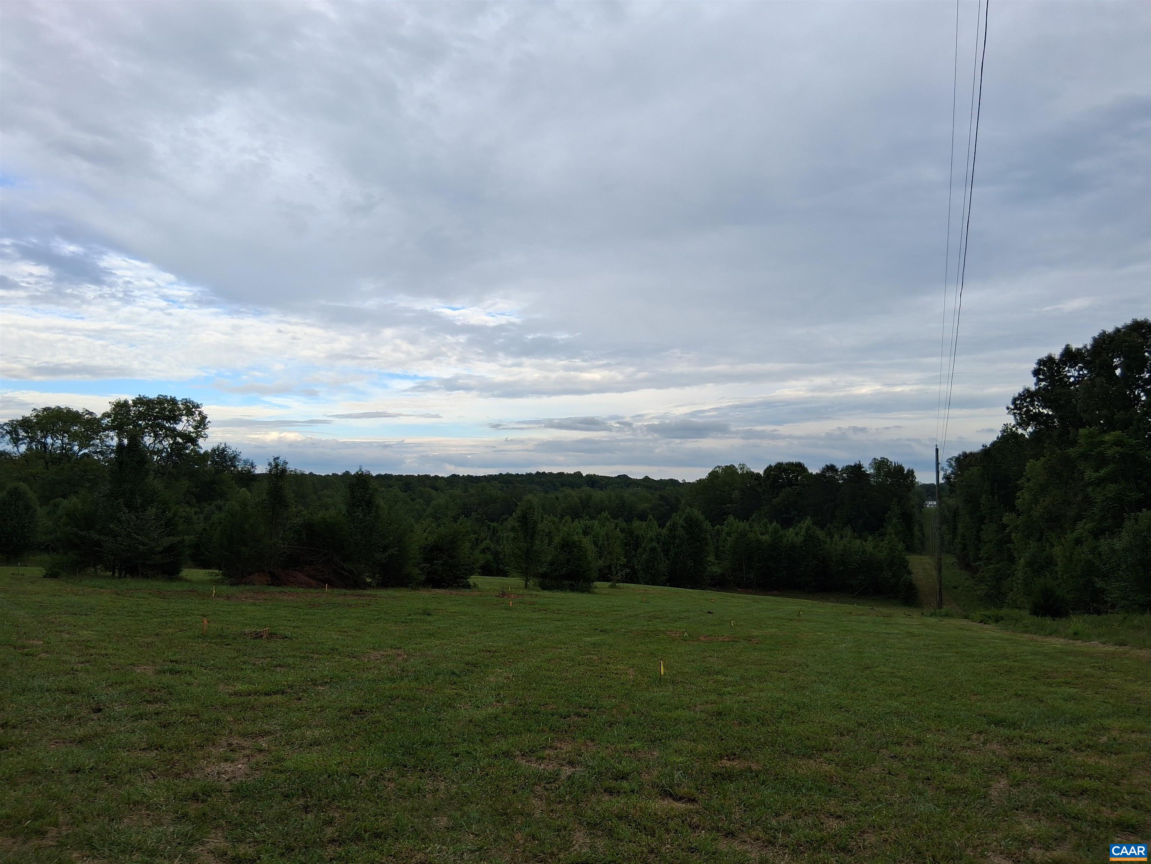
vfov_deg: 53.1
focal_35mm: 26
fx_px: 865
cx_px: 576
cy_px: 432
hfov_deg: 67.3
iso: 25
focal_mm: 3.98
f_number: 1.8
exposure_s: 1/287
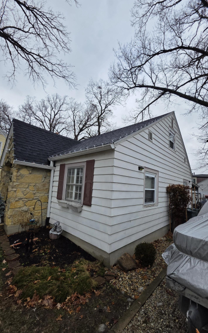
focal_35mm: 14
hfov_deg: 78.6
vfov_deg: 105.3
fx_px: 127
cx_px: 110
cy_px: 169
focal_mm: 2.2
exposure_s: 1/479
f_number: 1.9
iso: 40
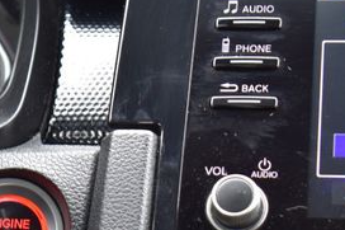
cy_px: 234
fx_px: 1860
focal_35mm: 194
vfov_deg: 7.0
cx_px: -23
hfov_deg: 10.5
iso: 400
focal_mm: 55
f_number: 6.3
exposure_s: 1/20
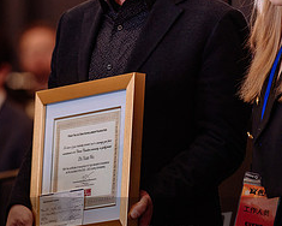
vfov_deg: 3.0
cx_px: 2
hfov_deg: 3.7
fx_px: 4323
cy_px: 45
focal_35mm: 518
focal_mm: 200
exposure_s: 1/125
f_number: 2.8
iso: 1000
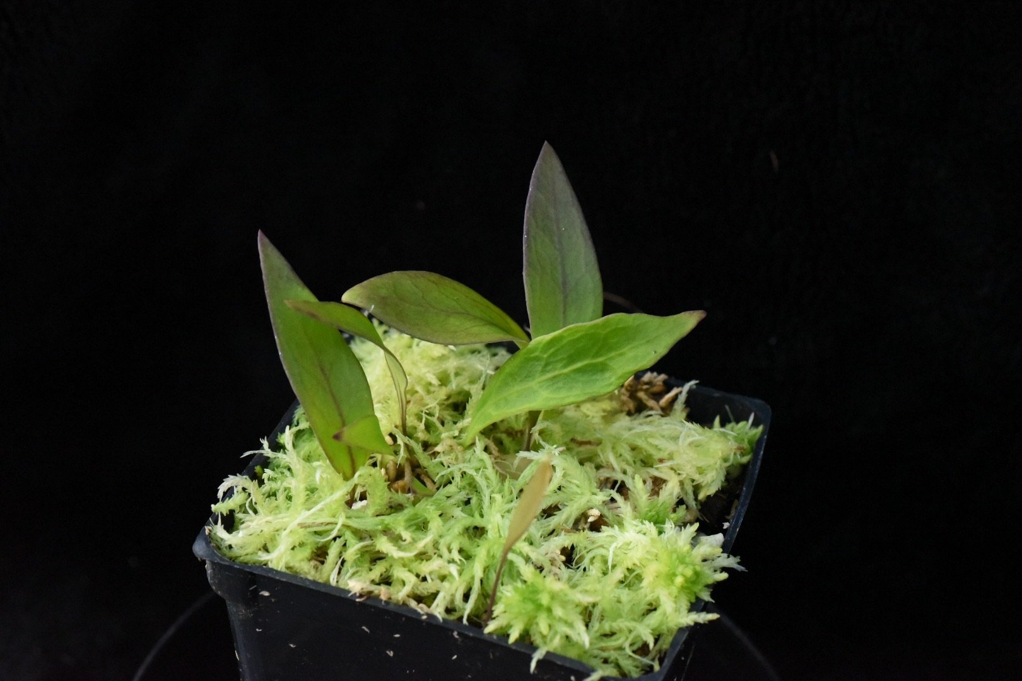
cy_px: 340
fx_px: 1703
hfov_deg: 33.4
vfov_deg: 22.6
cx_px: 511
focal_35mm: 60
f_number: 11
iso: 12800
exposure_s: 1/500
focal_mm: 60
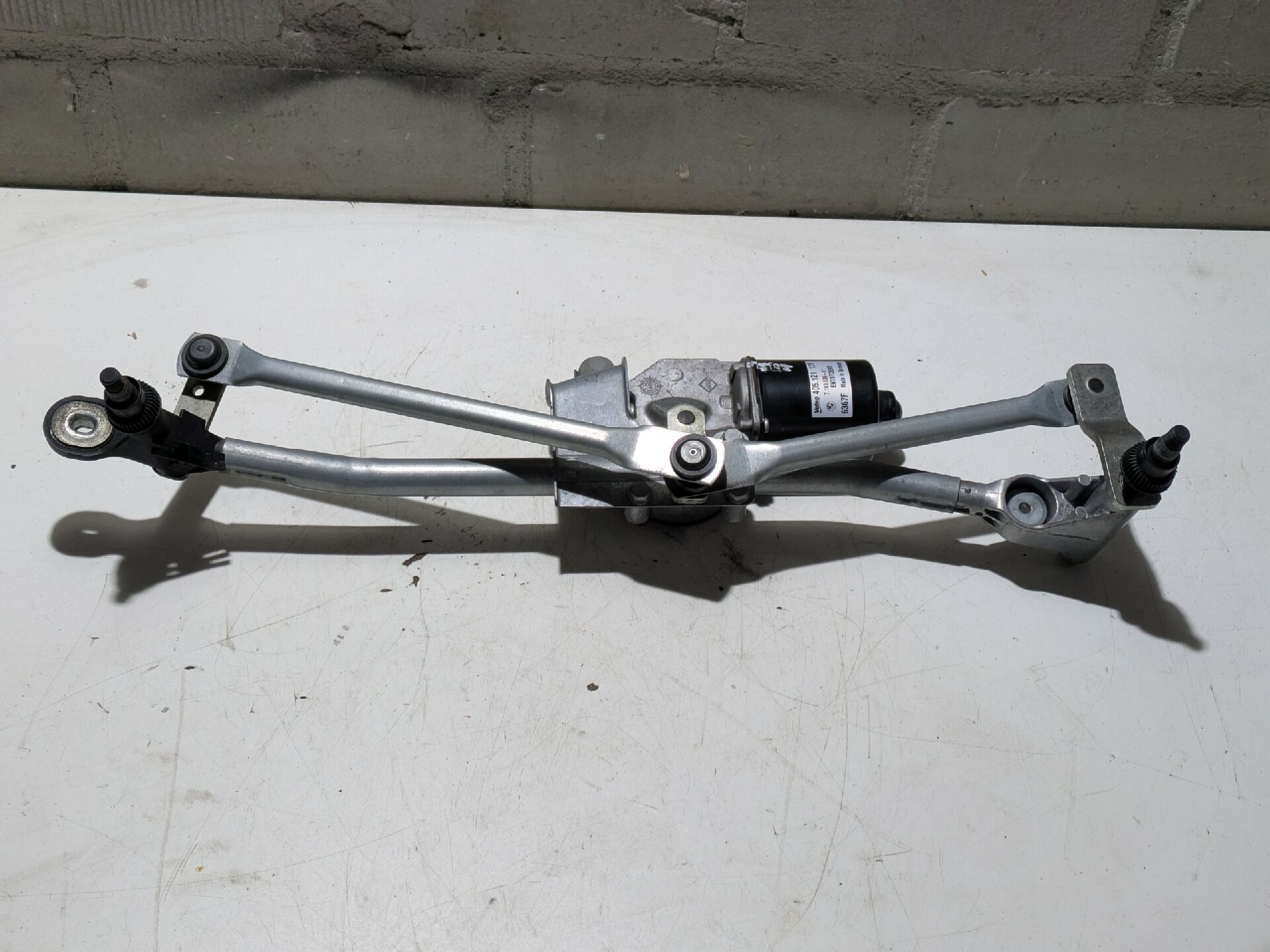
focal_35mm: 51
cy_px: 476
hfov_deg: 37.5
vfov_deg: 28.6
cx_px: 635
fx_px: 1871
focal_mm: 5.43
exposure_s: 1/100
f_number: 1.89
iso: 59
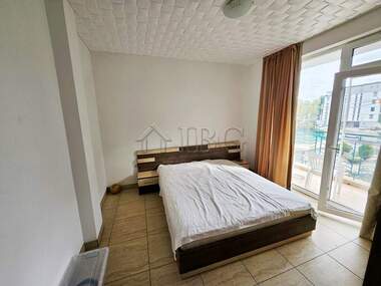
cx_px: 190
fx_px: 143
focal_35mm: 13
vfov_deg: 89.9
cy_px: 143
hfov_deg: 106.2
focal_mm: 1.7
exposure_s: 1/100
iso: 40
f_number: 2.2
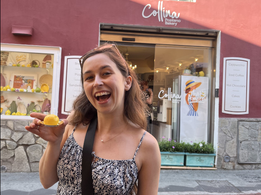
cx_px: 130
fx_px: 196
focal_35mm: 26
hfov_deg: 67.3
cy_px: 98
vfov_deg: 53.1
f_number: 1.6
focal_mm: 5.1
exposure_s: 1/276
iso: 40
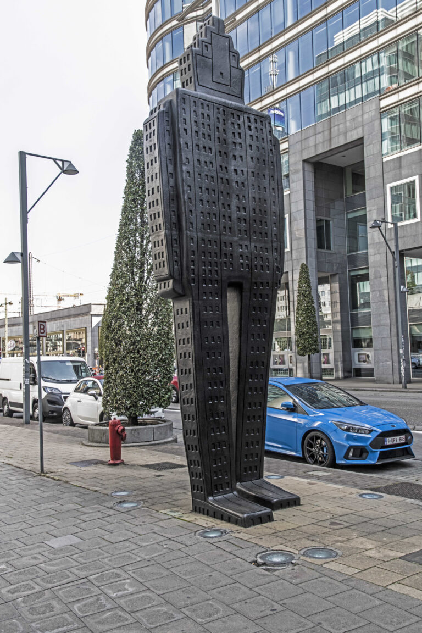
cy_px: 316
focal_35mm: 34
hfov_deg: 38.9
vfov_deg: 55.8
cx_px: 211
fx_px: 598
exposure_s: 1/60
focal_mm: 34
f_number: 16
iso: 400
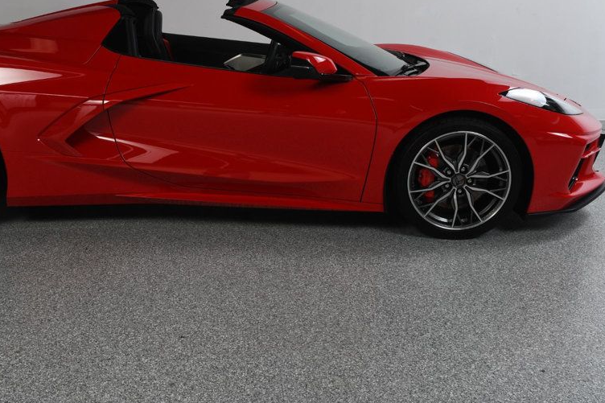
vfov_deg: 27.4
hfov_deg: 39.9
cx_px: 203
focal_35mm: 49
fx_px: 823
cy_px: 155
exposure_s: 1/160
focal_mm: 24
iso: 100
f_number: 13
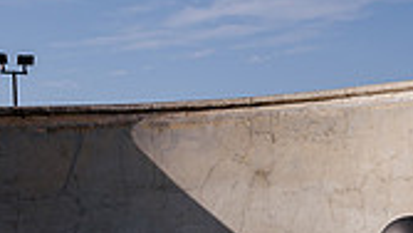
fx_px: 1413
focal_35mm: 129
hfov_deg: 16.4
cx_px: 374
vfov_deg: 9.0
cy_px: 409
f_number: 10
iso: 200
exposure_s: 1/500
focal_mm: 35
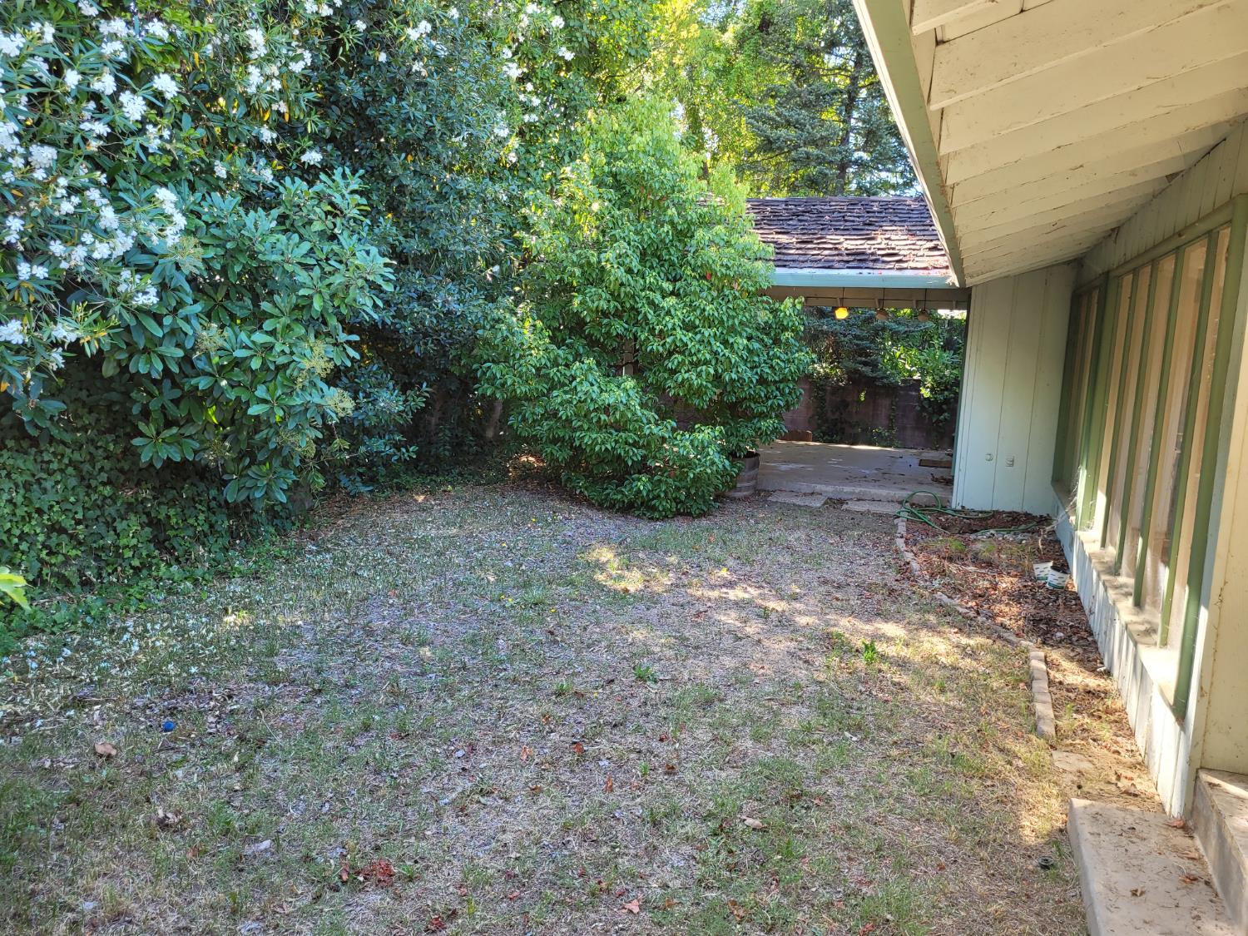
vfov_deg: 53.1
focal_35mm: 26
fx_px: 937
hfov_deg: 67.3
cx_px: 624
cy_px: 468
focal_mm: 5.4
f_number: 1.8
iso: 64
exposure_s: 1/120
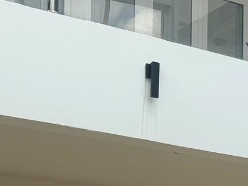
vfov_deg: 14.9
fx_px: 645
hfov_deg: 20.8
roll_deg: -0.7
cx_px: 267
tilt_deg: +2.5
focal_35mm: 90
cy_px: 303
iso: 80
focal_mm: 6.76
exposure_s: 1/832
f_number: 1.78
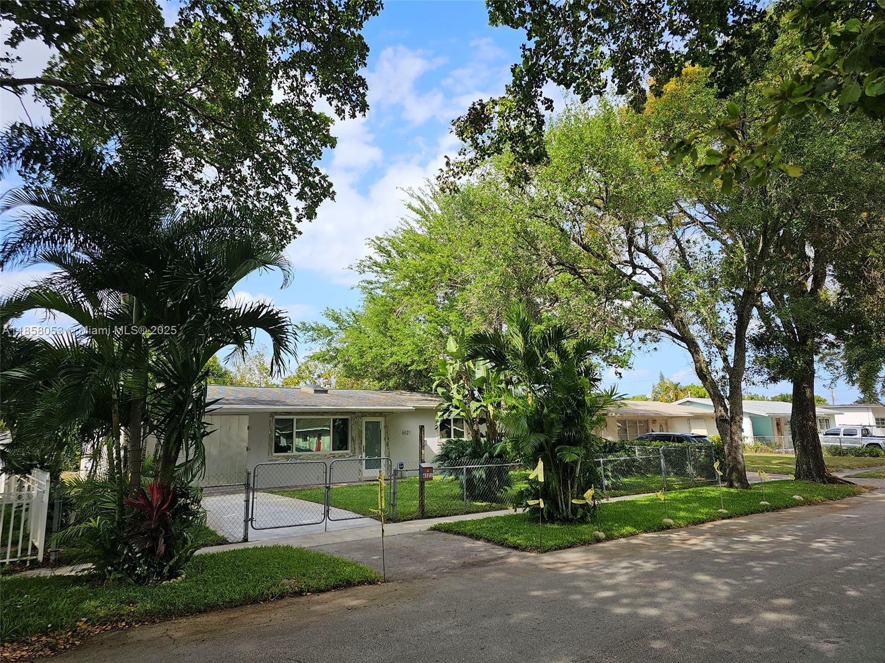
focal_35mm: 23
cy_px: 332
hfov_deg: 73.9
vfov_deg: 58.9
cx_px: 442
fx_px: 588
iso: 10
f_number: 1.7
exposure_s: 1/437
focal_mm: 6.3
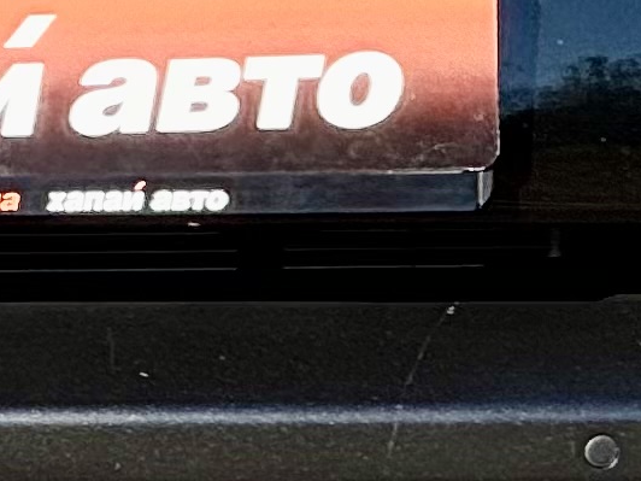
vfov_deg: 1.6
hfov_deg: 2.2
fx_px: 16832
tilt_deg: -0.5
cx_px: -8
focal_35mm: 909
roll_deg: +1.1
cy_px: -377
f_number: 2.8
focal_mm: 15.66
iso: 50
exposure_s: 1/576
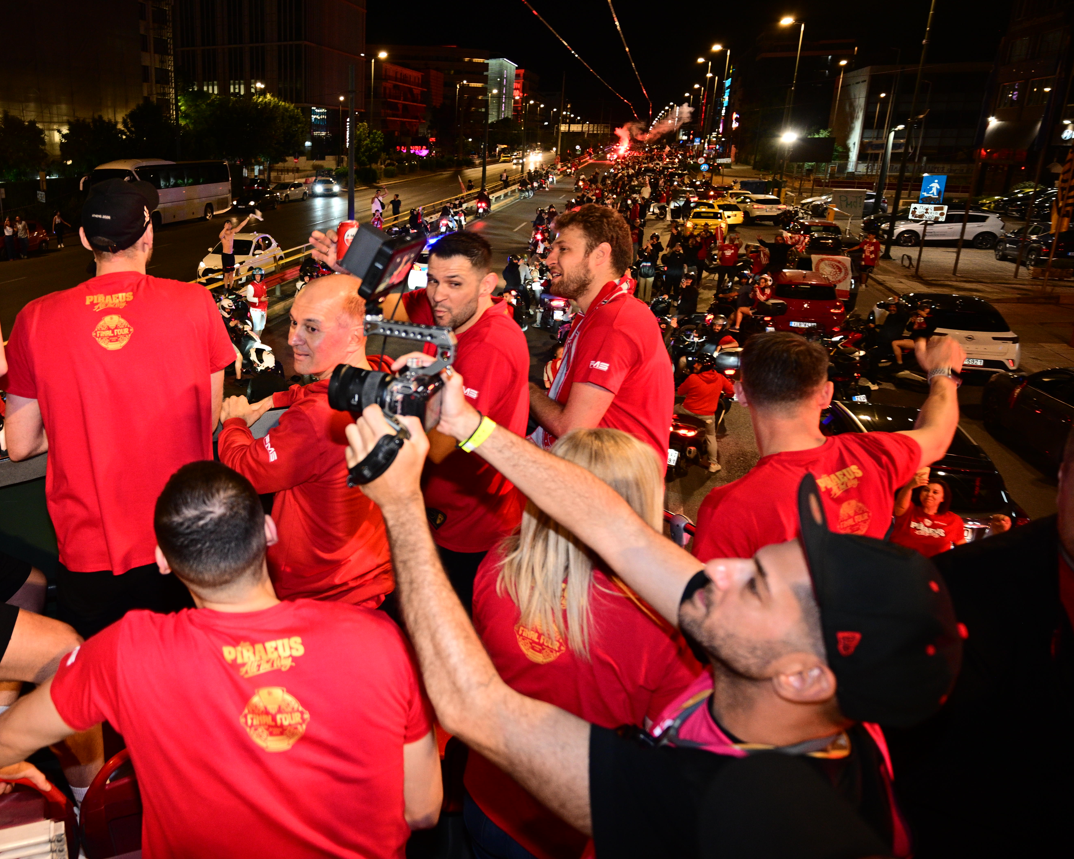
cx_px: 289
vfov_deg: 56.2
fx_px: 795
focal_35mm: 25
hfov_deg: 64.6
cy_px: 330
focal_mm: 17
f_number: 2.8
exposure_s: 1/60
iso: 800
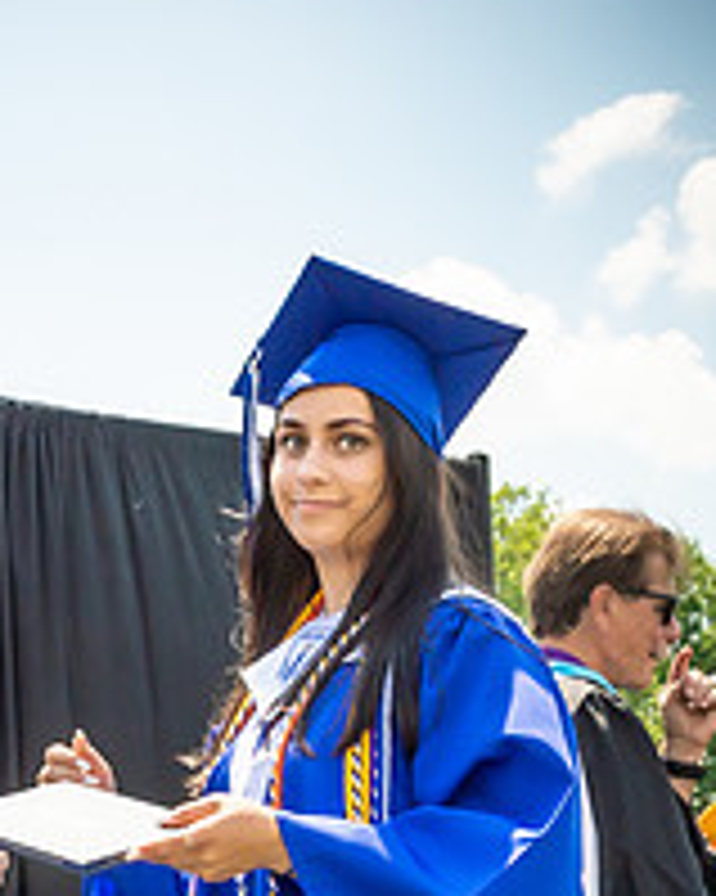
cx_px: 36
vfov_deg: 17.7
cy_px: 982
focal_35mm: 105
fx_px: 2783
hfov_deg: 14.5
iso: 200
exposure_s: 1/800
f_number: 7.1
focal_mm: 22
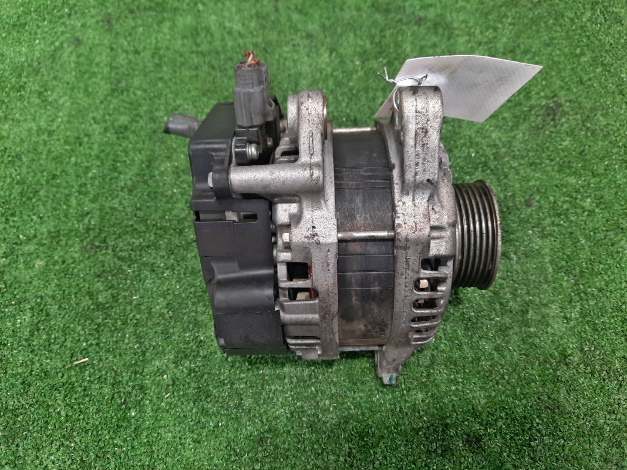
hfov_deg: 69.4
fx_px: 453
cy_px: 235
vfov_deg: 54.9
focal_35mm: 25
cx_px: 314
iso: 407
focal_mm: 4.6
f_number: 2
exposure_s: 1/33
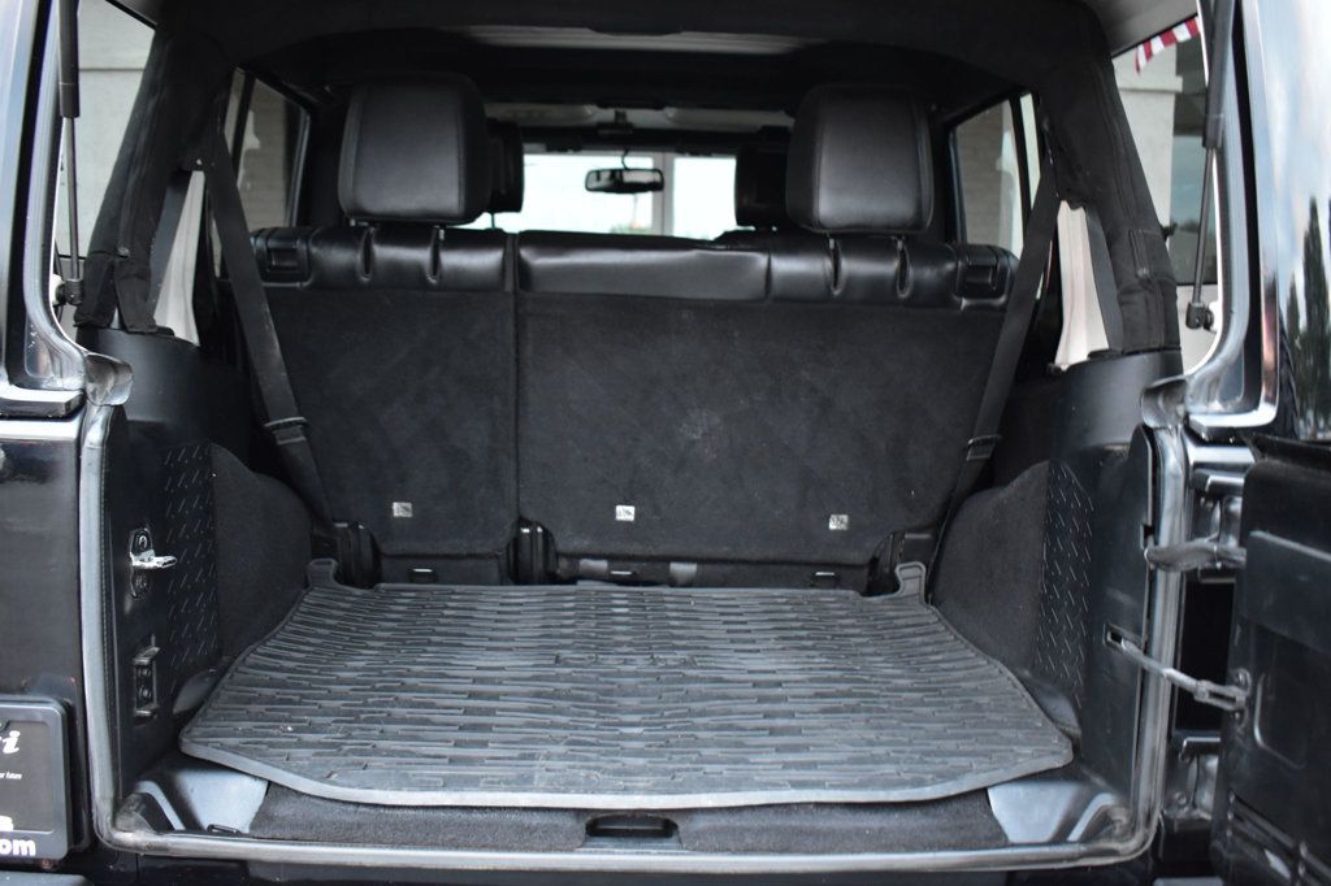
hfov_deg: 57.2
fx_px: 1220
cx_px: 666
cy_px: 443
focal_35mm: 33
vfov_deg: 39.9
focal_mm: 22
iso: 1600
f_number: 3.8
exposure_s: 1/10
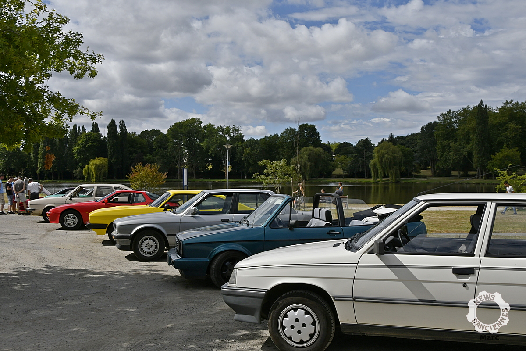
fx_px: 570
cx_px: 263
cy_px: 176
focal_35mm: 39
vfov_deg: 34.2
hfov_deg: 49.6
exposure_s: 1/800
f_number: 14
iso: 250
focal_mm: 26
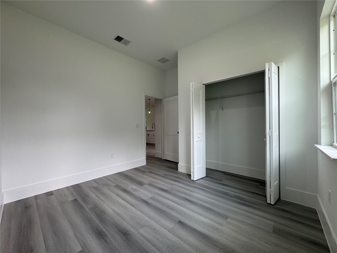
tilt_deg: +0.0
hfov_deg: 102.1
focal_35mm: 14
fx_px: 136
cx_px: 168
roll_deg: +0.3
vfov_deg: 85.7
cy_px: 126
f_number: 2.2
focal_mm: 2.22
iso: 80
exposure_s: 1/120
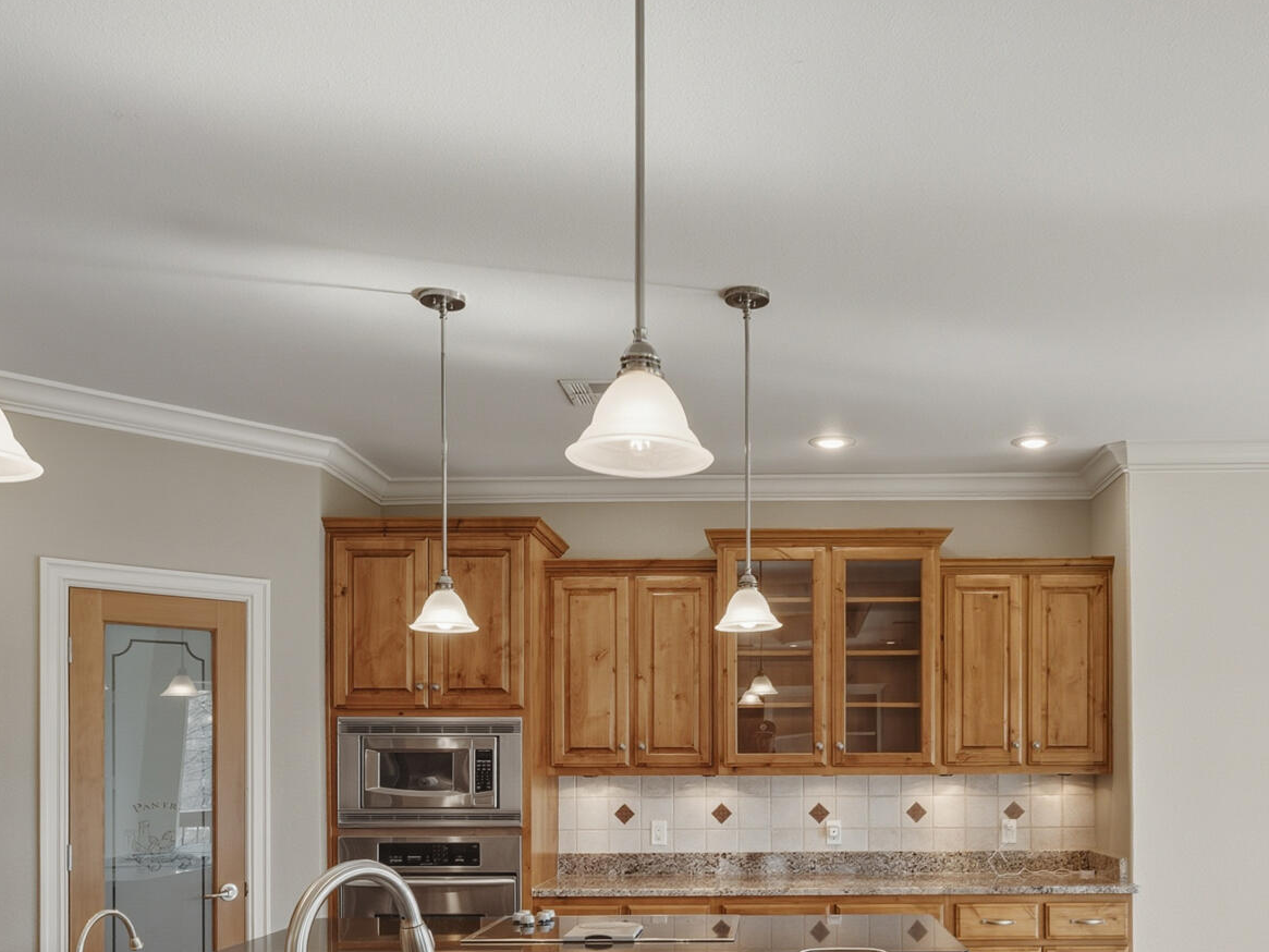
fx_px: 1210
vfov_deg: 41.0
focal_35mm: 33
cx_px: 766
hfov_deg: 54.9
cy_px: 771
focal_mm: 16
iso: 160
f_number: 8
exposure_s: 1/400
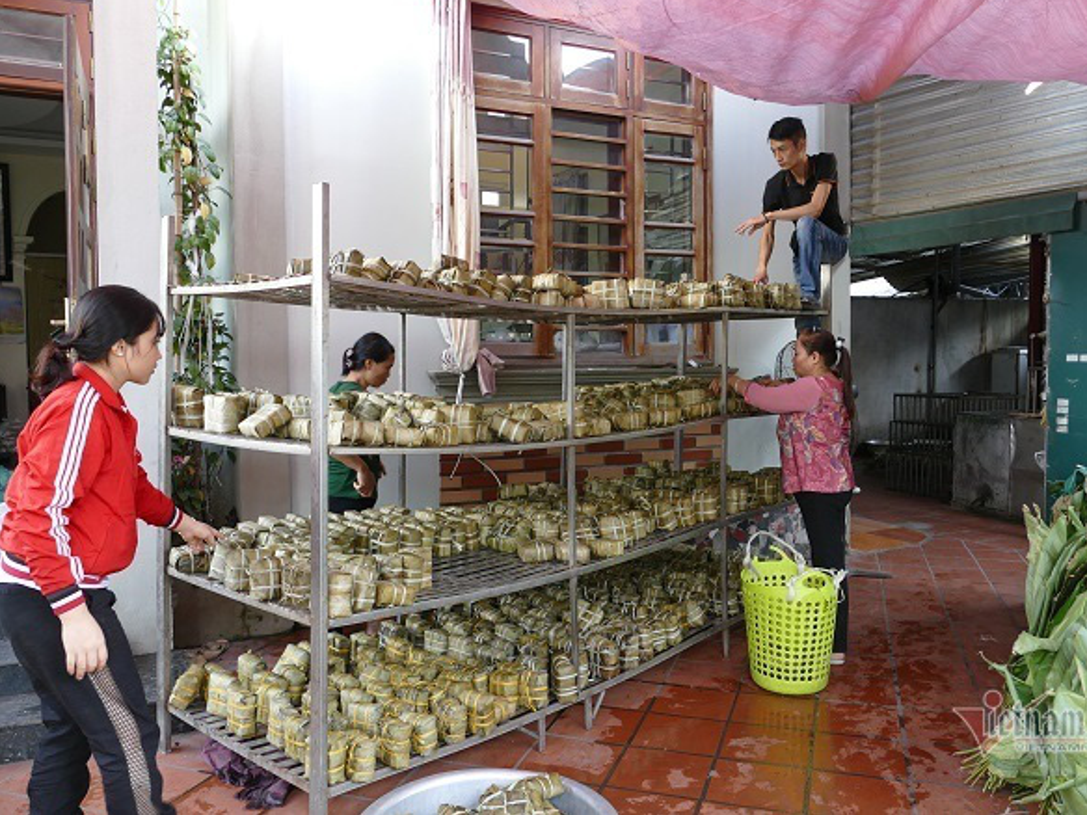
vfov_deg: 49.7
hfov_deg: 63.4
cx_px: 570
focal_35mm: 28
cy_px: 397
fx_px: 879
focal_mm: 9.12
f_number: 2.8
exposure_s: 1/60
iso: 250
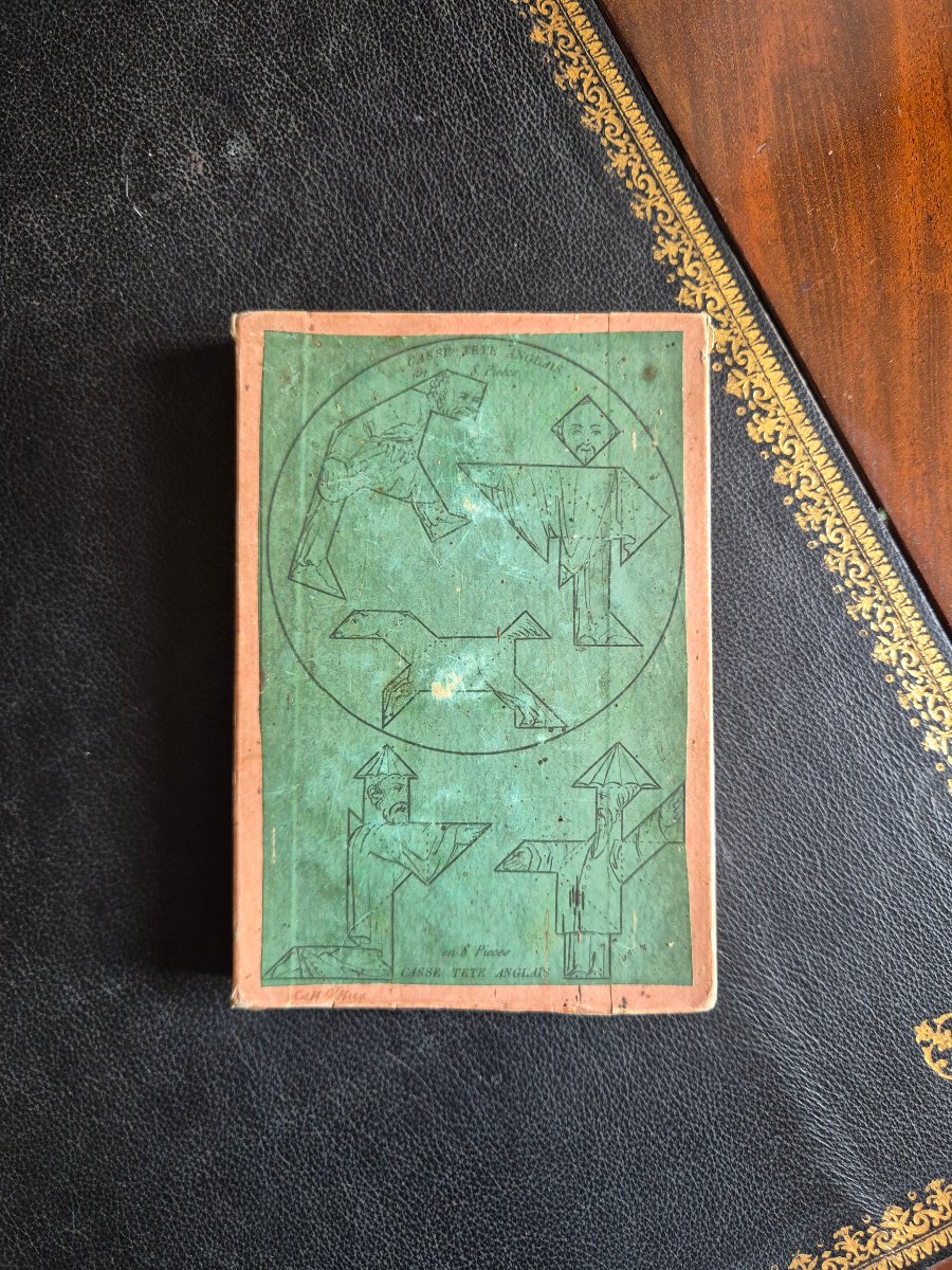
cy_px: 635
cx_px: 476
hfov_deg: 58.9
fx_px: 843
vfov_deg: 73.9
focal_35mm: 23
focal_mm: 5.4
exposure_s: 1/100
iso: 640
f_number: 1.8
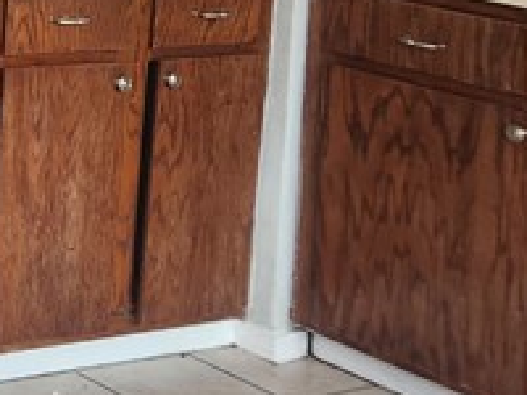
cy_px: -205
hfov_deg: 14.3
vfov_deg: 12.0
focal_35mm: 118
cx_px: -474
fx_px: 1796
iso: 160
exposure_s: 1/120
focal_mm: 5.4
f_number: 1.8
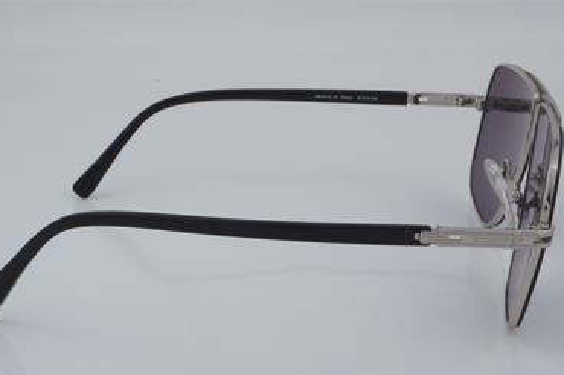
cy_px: 195
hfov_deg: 25.1
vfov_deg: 16.8
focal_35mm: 81
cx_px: 270
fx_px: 1268
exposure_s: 1/4
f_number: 32
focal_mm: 50
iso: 100
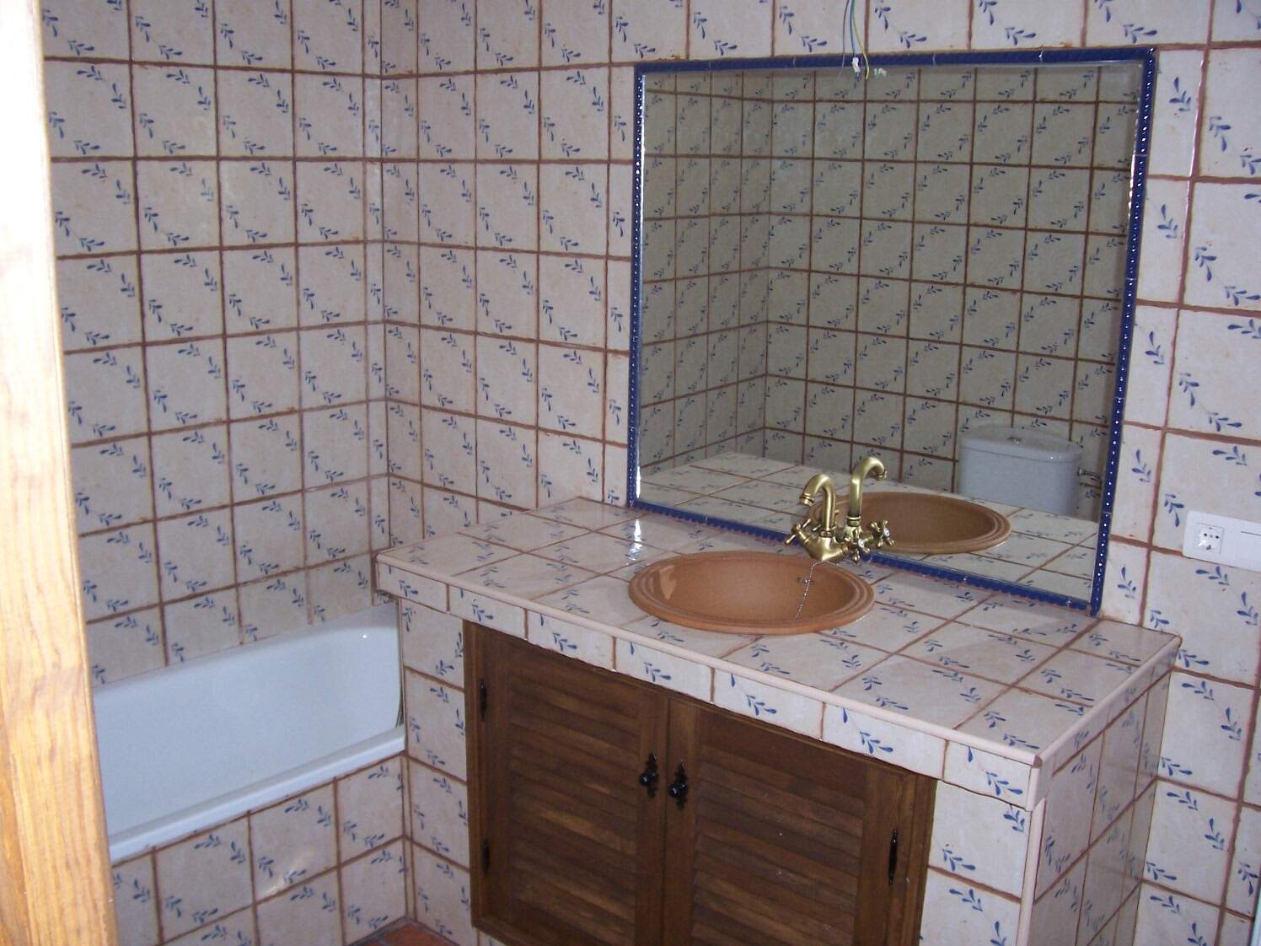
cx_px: 630
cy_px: 473
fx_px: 1239
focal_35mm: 34
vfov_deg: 41.8
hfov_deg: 54.0
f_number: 2.7
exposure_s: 1/60
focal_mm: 5.6
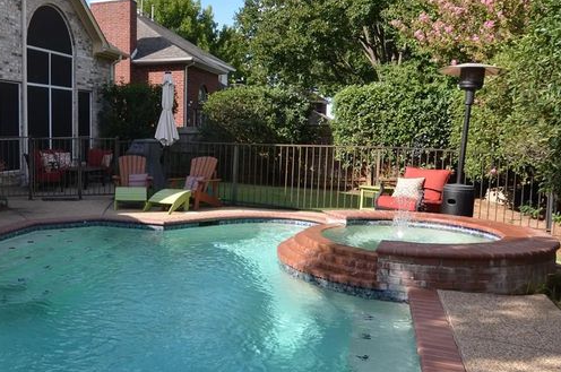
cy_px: 159
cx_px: 118
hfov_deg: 52.5
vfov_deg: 38.6
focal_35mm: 34
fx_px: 529
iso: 100
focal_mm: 11
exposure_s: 1/250
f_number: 5
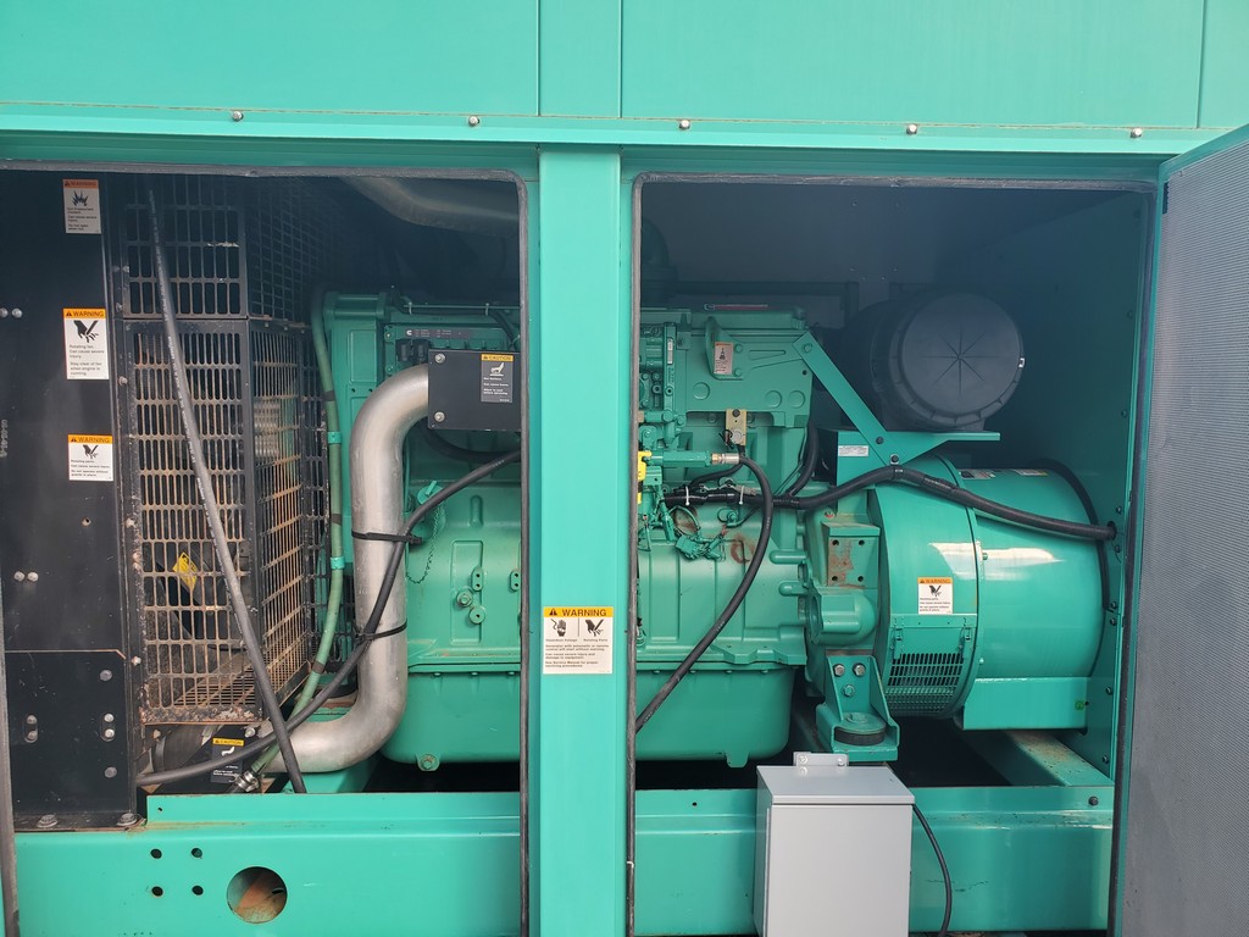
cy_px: 468
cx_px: 624
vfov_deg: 53.1
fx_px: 938
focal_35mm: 26
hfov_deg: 67.3
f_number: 2.4
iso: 50
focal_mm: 4.3
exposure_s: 1/195
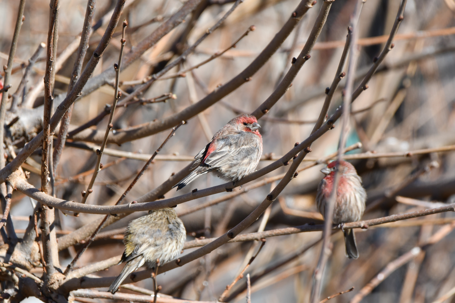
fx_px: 11373
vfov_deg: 1.5
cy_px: 152
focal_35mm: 900
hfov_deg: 2.3
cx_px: 228
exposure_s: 1/400
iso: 250
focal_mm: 600
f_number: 10
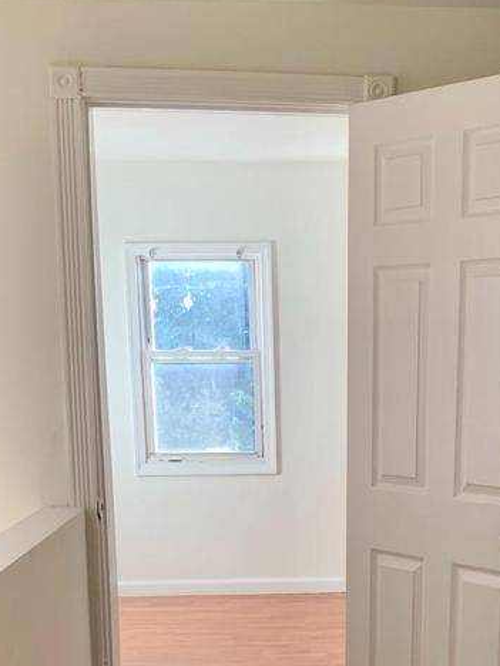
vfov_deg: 30.6
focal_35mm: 60
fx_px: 1156
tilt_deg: -10.3
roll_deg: +0.6
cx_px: 380
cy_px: 615
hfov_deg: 24.1
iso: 50
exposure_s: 1/60
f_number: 1.8
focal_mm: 4.25
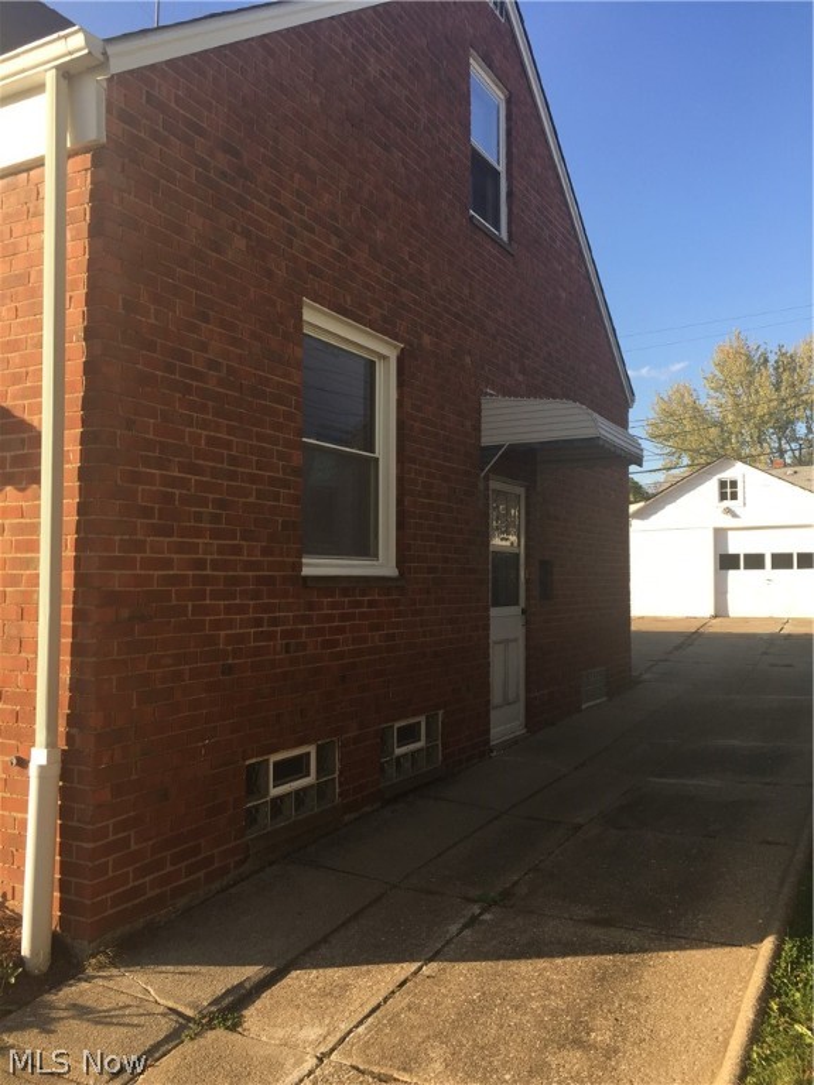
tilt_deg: +3.3
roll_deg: +0.5
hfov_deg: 48.2
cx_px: 407
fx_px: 909
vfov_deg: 61.7
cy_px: 542
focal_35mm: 29
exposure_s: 1/573
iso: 32
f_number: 2.2
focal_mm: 4.15
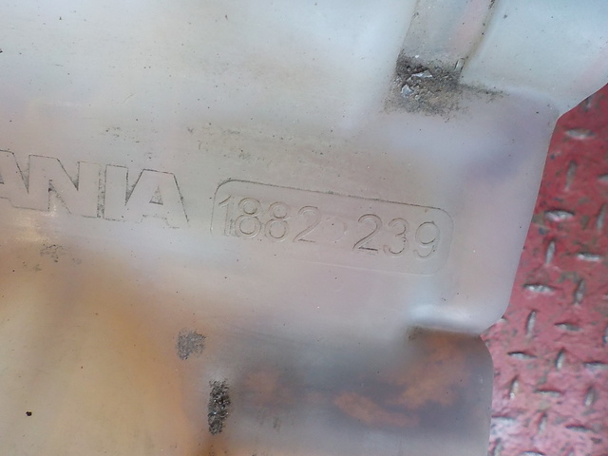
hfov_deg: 60.0
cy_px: 228
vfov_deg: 46.8
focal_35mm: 30
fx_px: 527
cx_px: 304
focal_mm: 4.1
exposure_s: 1/30
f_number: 3.3
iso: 220
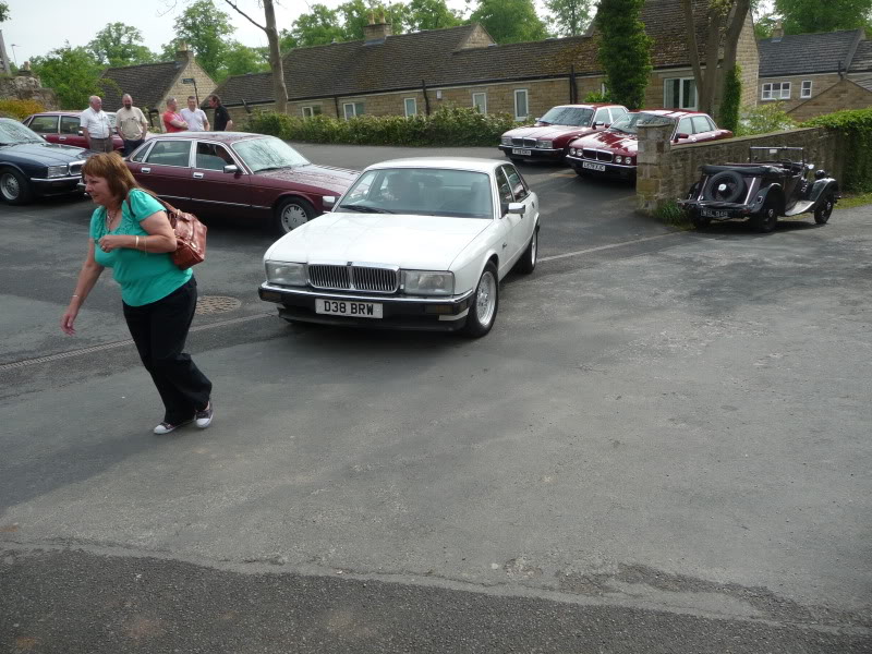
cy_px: 327
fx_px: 705
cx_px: 436
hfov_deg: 63.4
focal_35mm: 28
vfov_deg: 49.7
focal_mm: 4.7
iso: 100
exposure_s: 1/640
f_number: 3.3
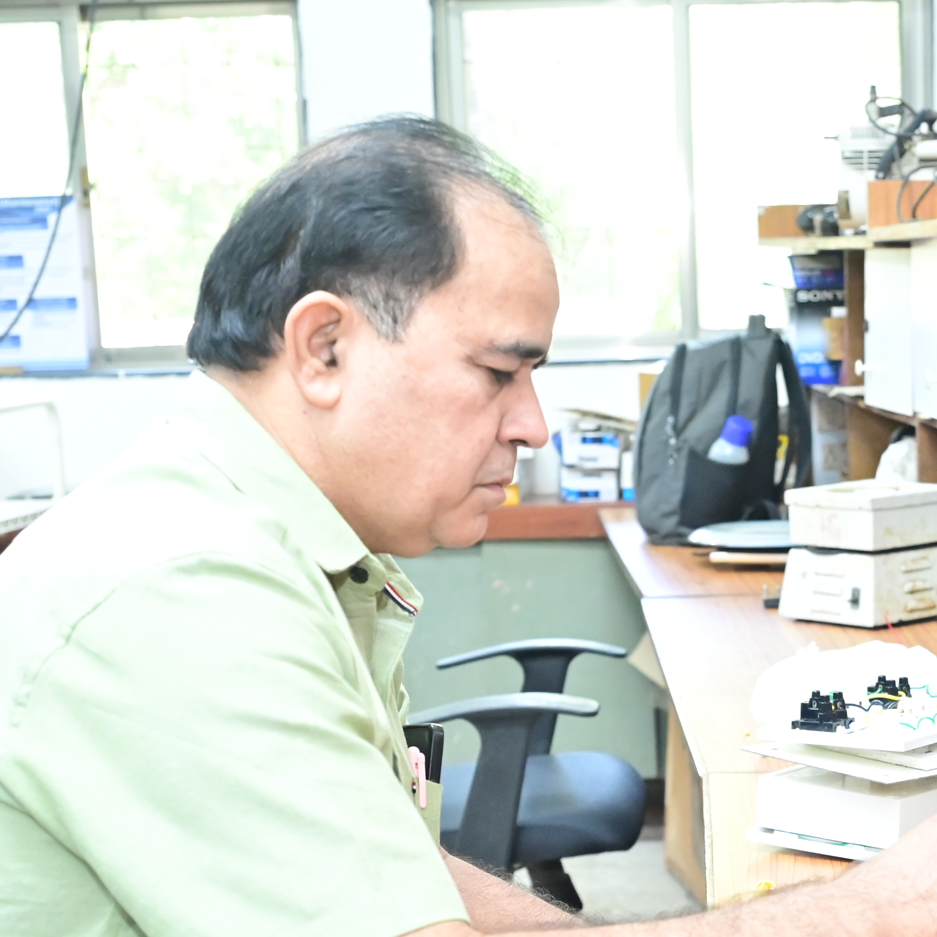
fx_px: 2487
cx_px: 764
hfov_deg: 21.1
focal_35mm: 81
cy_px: 760
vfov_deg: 21.1
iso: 5000
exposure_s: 1/125
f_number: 4
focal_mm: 33.5
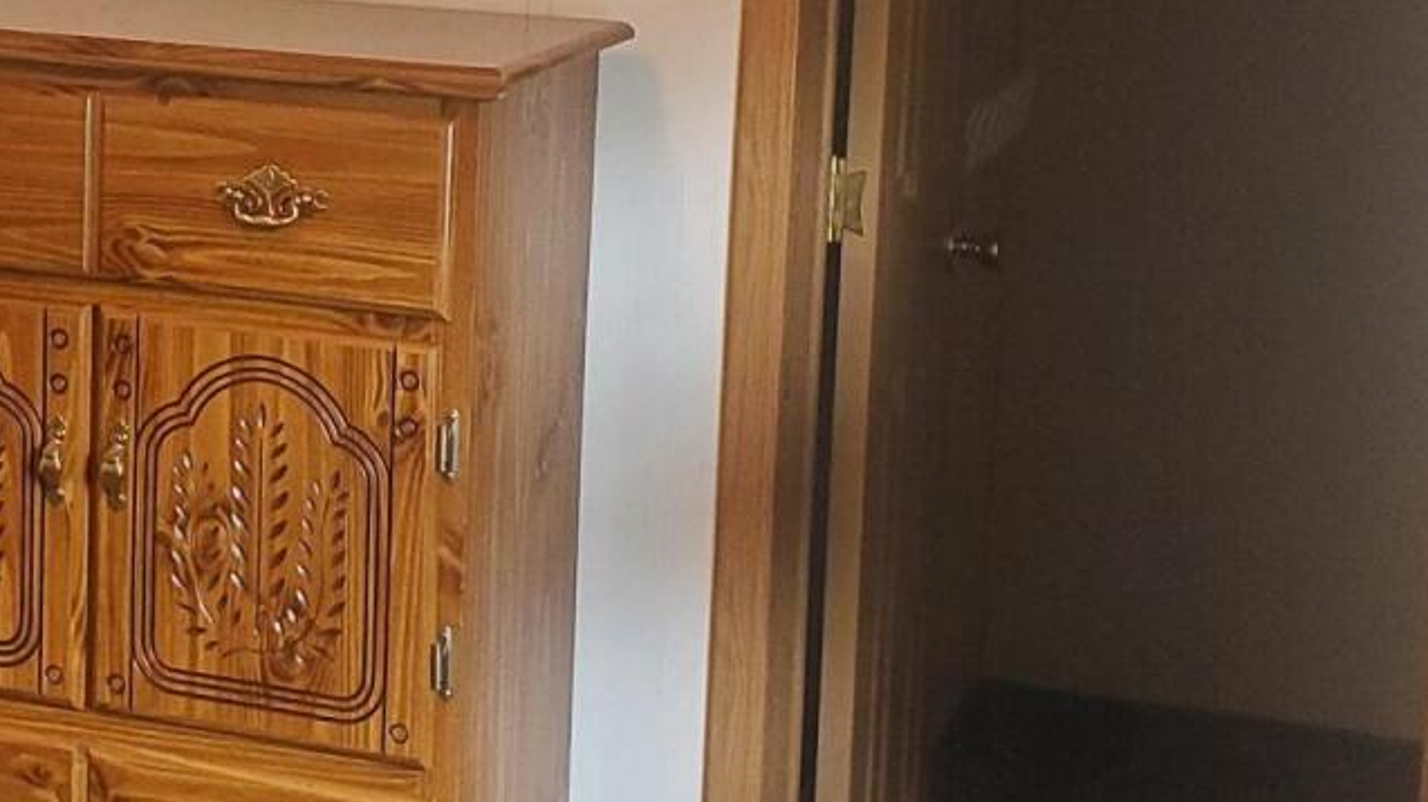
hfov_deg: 23.2
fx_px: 3369
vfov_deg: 13.5
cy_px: 157
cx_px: 96
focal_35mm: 89
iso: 250
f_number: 2.4
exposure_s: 1/40
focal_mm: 4.3
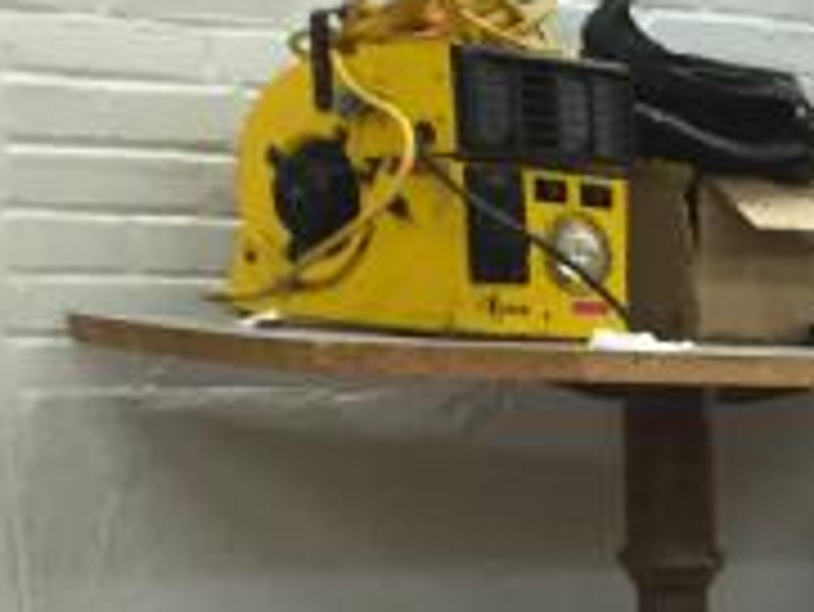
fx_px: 3012
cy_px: 932
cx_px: 1781
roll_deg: -2.1
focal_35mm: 128
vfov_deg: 11.1
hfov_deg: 12.8
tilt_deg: -11.3
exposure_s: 1/30
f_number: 2.2
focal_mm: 4.15
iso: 125
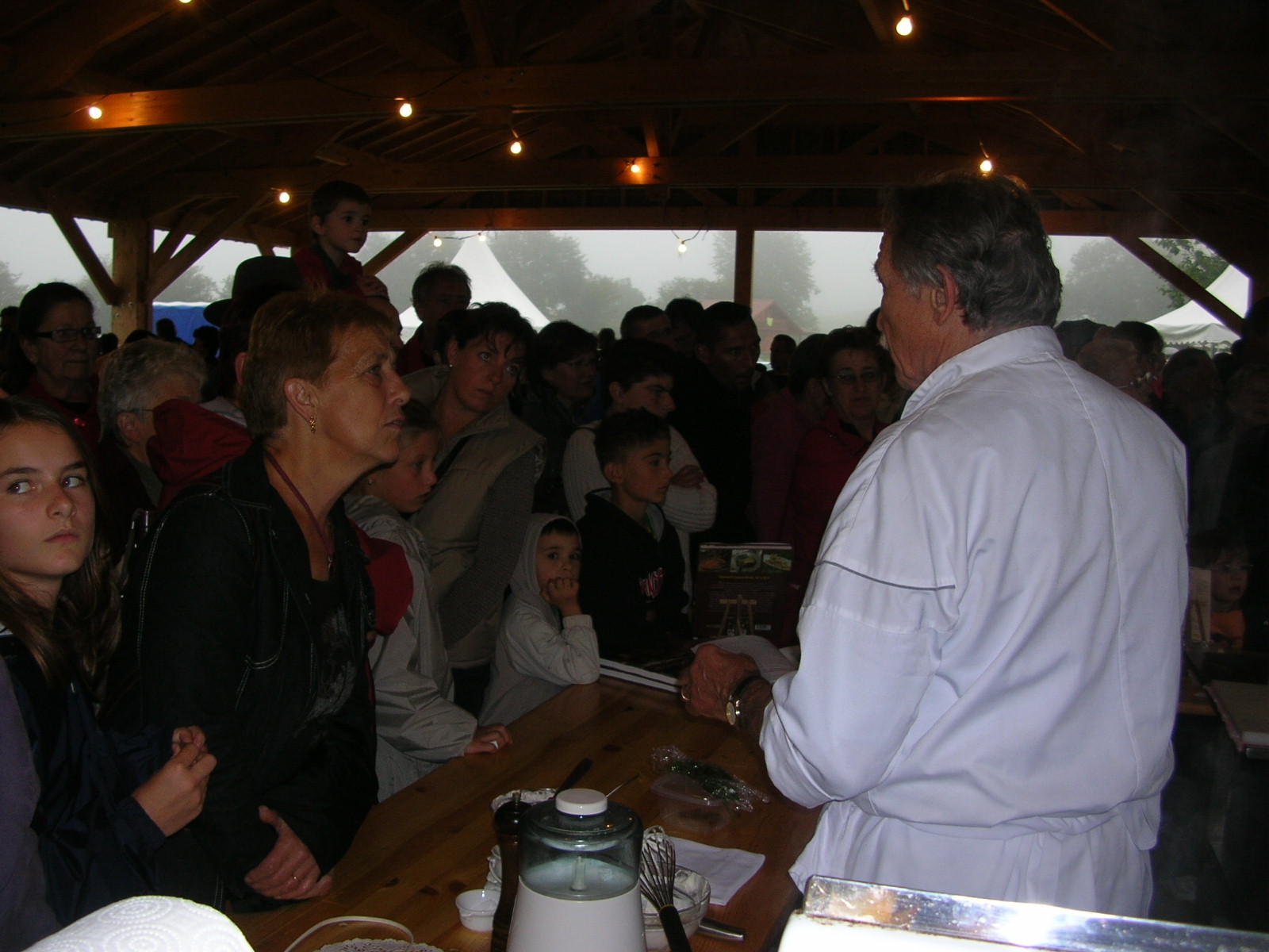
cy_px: 476
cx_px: 634
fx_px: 1283
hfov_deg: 52.6
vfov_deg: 40.7
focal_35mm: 35
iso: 50
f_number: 2.8
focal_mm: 5.8
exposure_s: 1/60.1
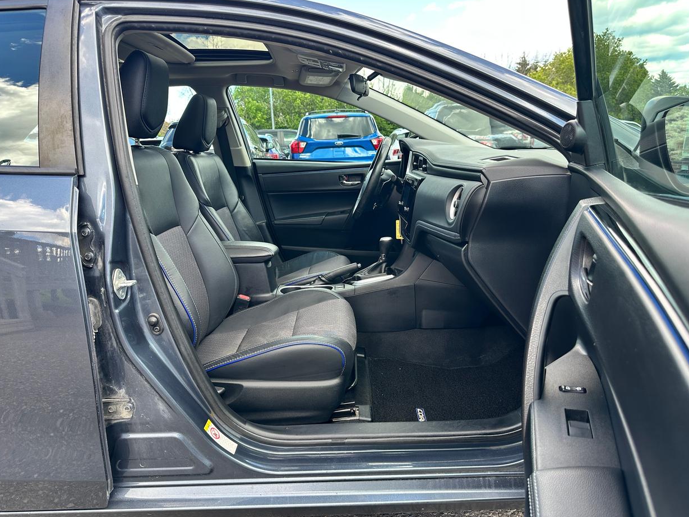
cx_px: 355
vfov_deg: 54.9
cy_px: 262
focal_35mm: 25
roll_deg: +3.1
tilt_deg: -13.2
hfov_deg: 69.4
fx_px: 498
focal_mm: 6.86
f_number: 1.78
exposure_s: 1/246
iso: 80
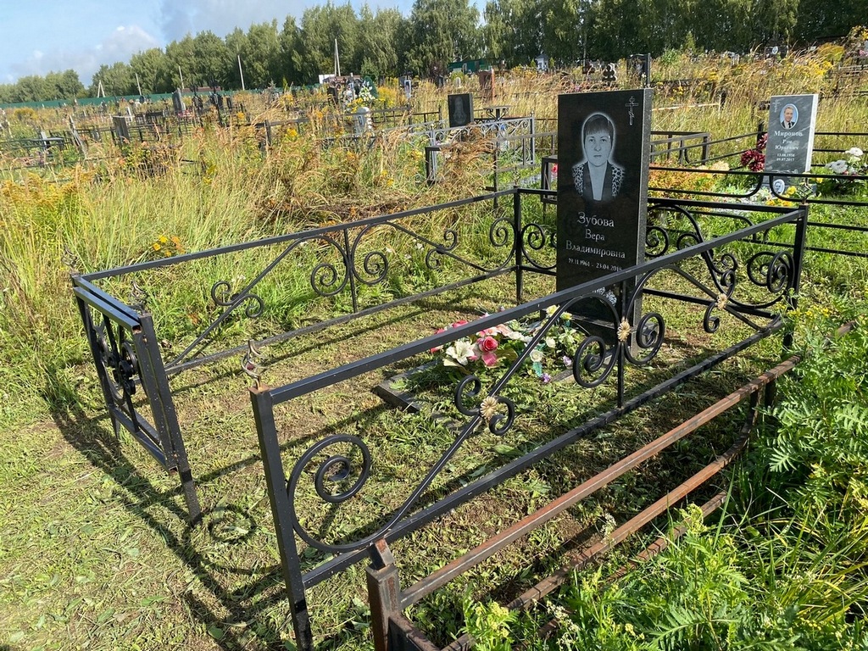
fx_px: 652
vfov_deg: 53.1
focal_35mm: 26
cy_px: 326
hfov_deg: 67.3
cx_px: 434
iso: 32
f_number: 1.8
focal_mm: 4.25
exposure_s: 1/1377
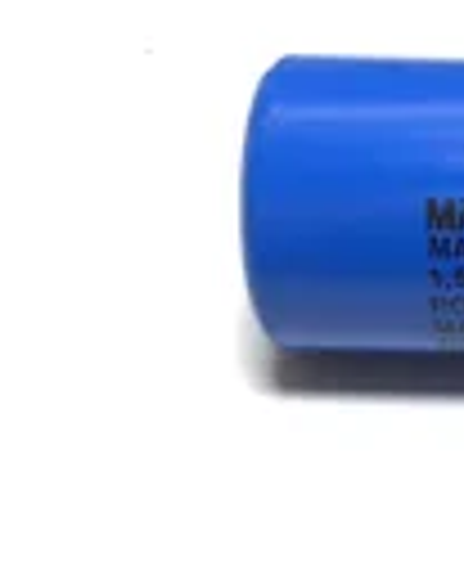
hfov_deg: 15.4
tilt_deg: -46.8
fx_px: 1615
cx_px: 635
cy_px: 252
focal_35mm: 94
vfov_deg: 20.4
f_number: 2.4
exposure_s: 1/120
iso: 32
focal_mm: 3.3
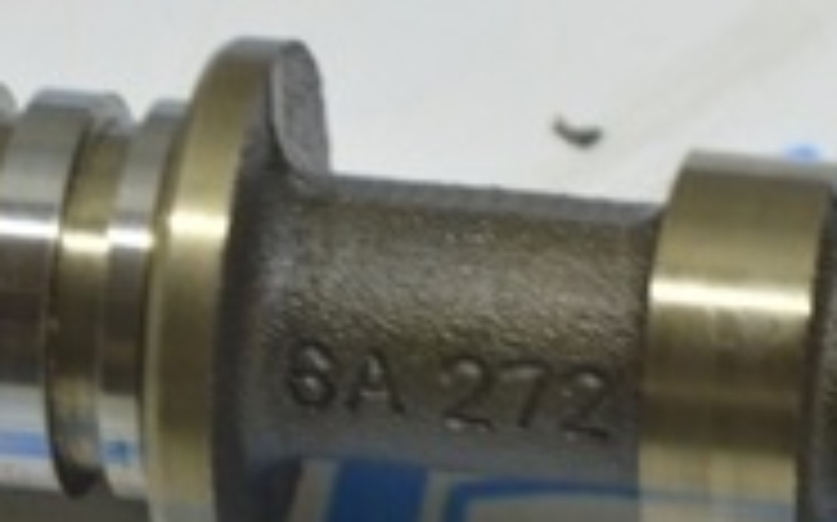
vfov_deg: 4.5
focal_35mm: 289
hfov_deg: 7.3
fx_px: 6583
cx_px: 783
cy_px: 308
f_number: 5.6
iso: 400
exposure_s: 1/20
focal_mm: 55
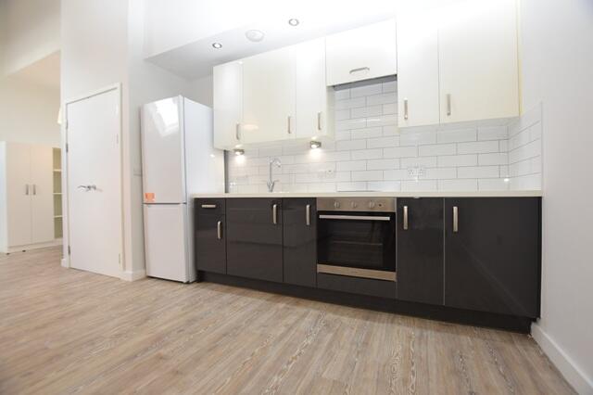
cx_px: 296
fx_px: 247
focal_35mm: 15
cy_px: 198
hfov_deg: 100.4
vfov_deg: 77.3
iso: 800
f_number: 5
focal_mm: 10
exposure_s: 1/100
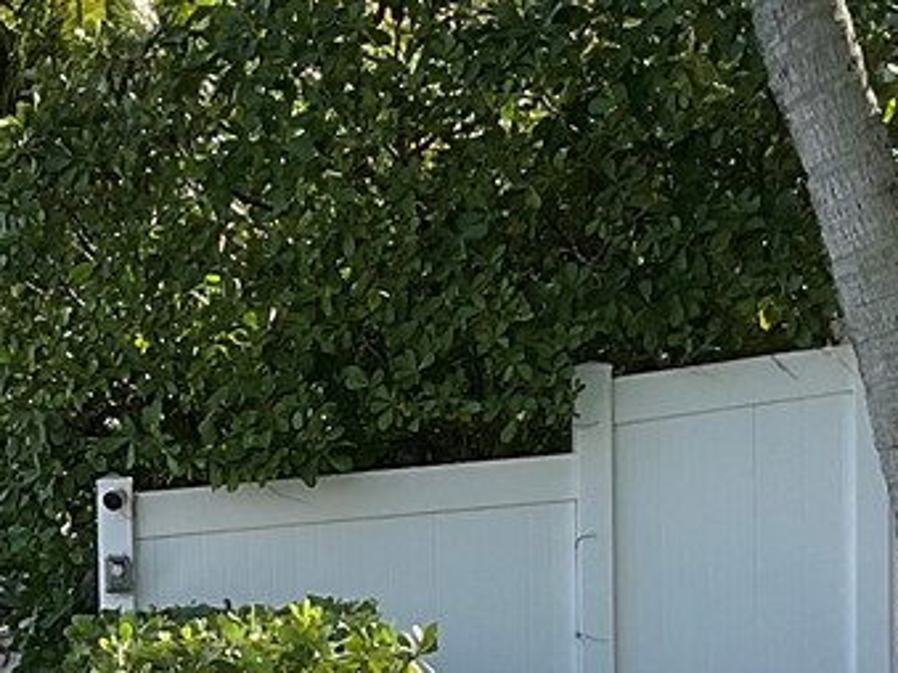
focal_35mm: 137
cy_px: 737
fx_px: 3553
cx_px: -358
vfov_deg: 10.7
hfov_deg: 13.7
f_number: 1.8
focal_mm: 3
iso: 16
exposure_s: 1/1144
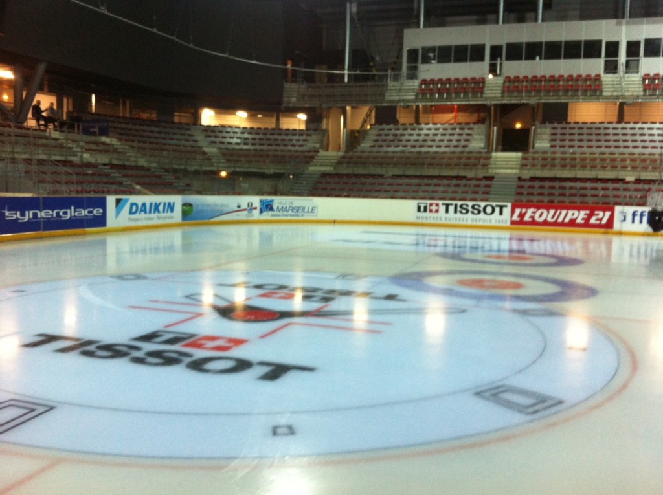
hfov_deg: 52.7
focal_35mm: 35
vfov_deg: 40.6
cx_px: 332
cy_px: 248
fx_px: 669
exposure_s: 1/15
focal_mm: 3.85
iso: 160
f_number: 2.8
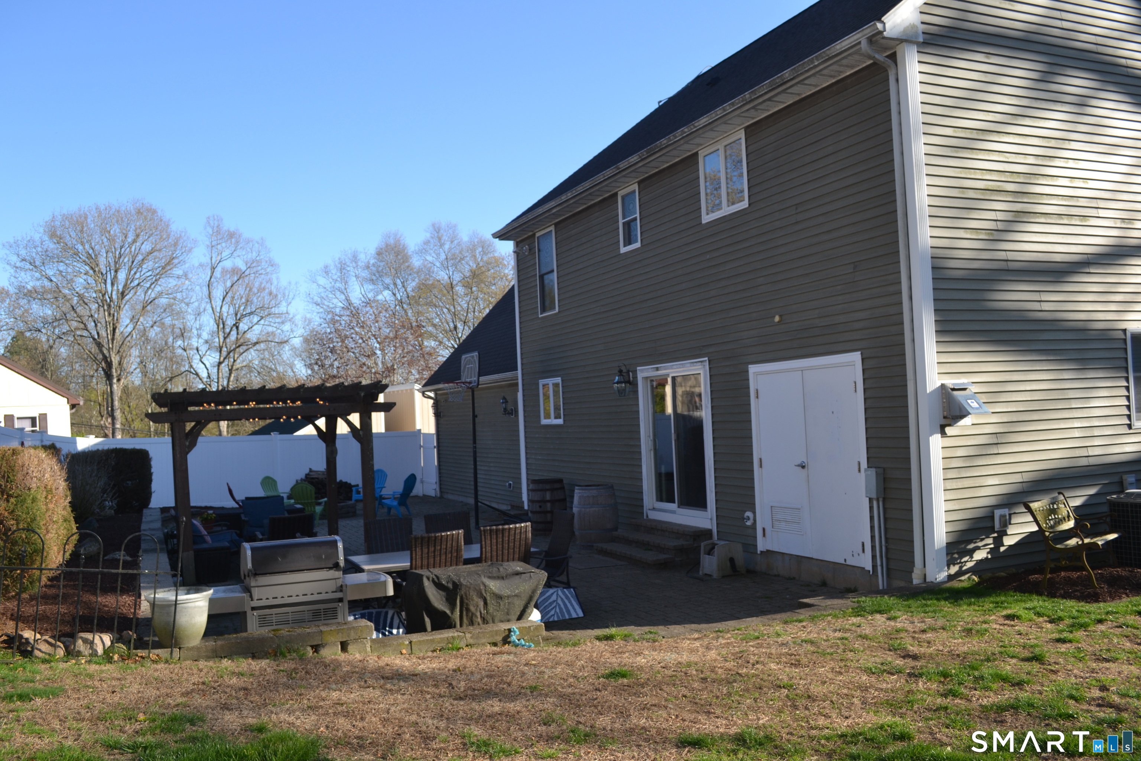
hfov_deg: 61.9
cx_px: 570
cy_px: 380
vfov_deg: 43.6
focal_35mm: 30
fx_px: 951
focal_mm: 20
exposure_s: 1/200
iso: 100
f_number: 5.6
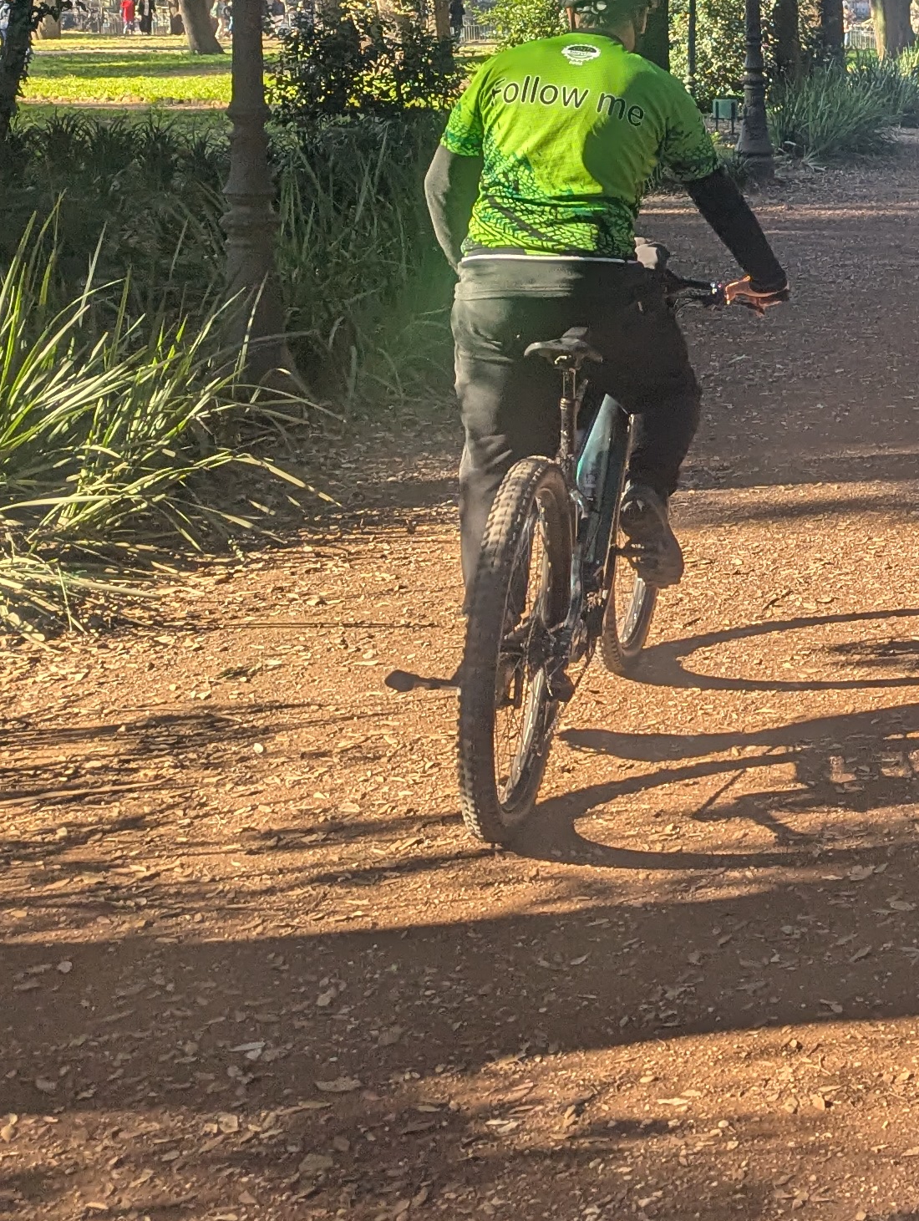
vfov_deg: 28.1
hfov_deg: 20.0
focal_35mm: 67
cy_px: 174
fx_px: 2366
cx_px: 1230
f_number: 1.85
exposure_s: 1/555
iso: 47
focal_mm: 6.81
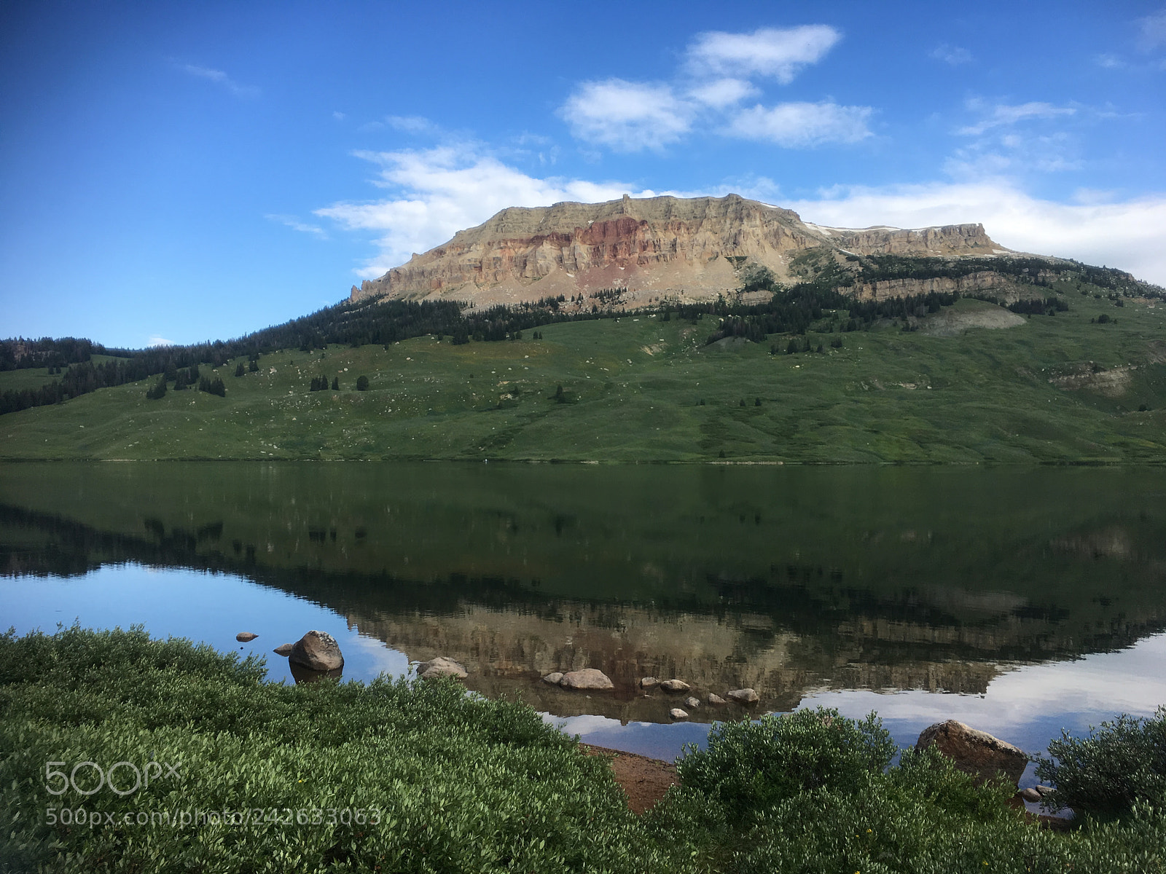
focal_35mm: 29
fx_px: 977
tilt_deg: -3.6
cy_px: 437
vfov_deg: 48.2
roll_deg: +0.6
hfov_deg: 61.7
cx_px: 583
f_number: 2.2
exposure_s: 1/641
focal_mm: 4.15
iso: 25
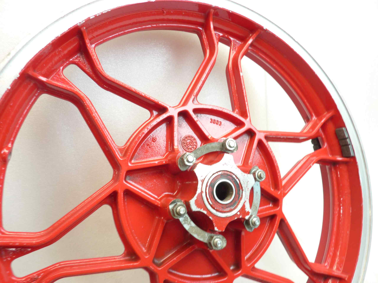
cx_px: 189
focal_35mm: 25
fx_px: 273
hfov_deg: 69.4
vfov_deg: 54.9
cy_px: 142
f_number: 3.3
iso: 80
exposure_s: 1/10
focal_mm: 4.1
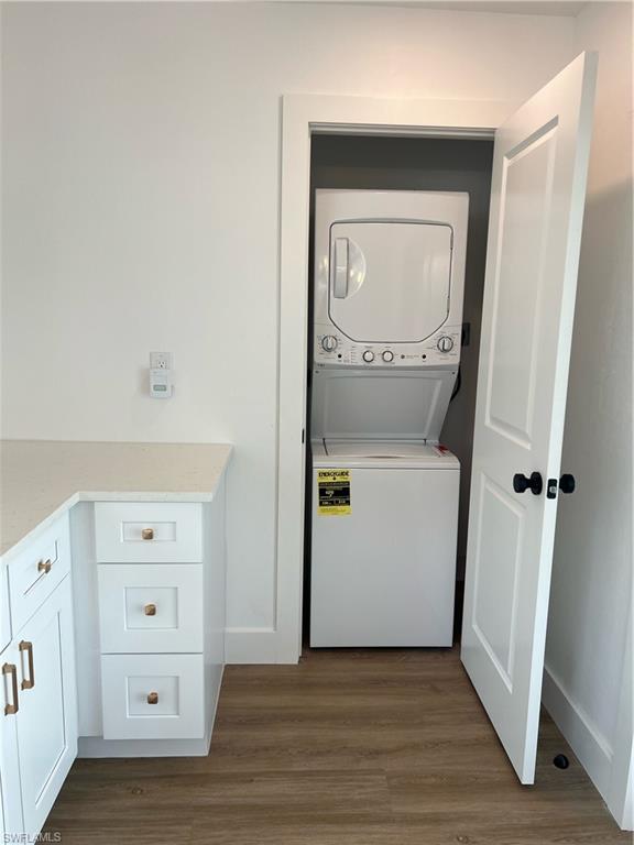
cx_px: 317
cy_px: 422
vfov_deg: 67.3
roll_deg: -1.0
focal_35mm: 26
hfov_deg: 53.1
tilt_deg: -8.7
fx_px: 635
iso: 32
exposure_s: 1/141
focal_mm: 5.7
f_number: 1.5
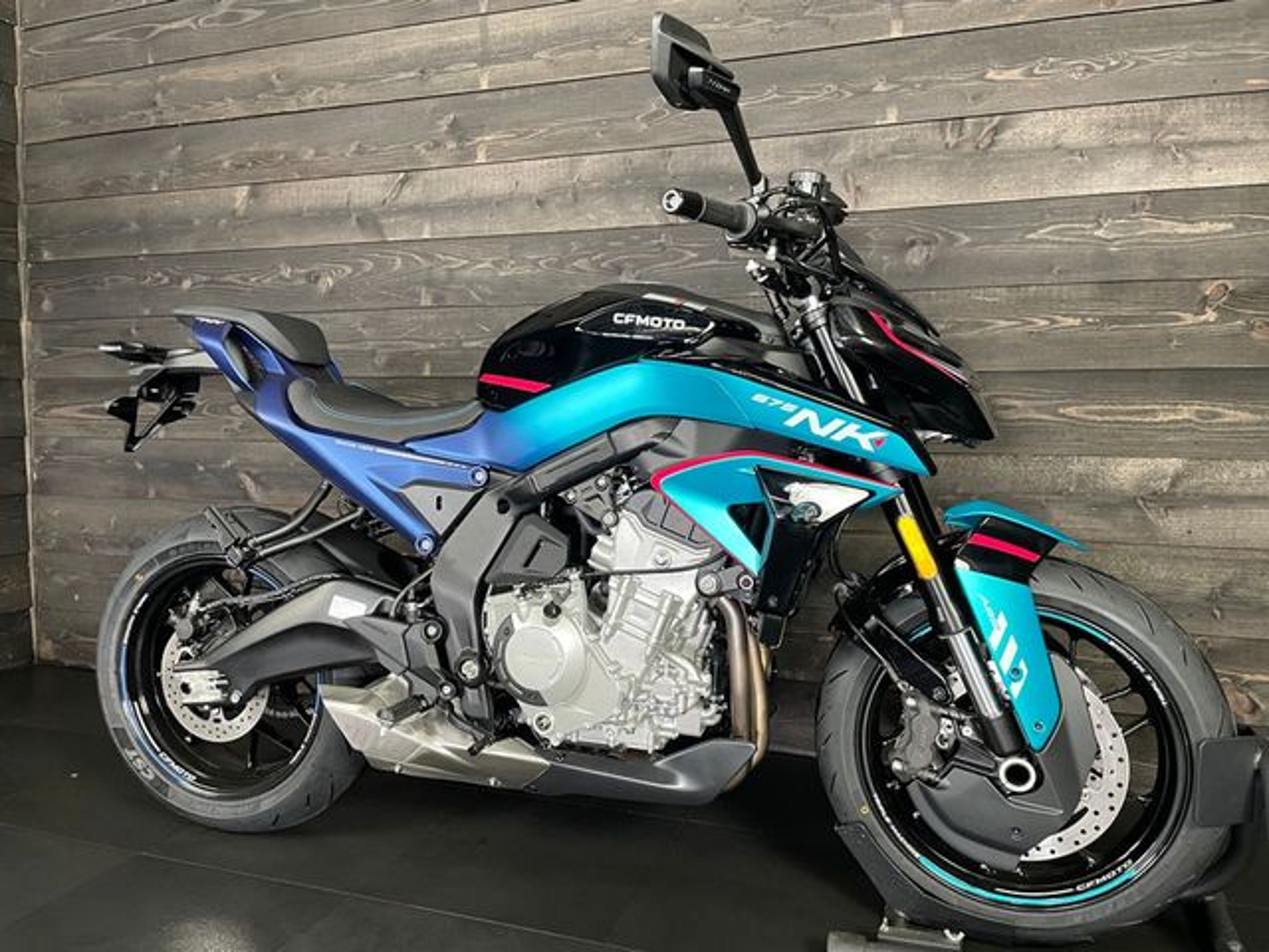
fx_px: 953
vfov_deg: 53.1
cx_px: 634
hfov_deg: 67.3
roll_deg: +1.2
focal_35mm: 26
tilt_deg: -4.7
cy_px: 476
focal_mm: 4.2
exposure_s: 1/50
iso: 250
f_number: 1.6
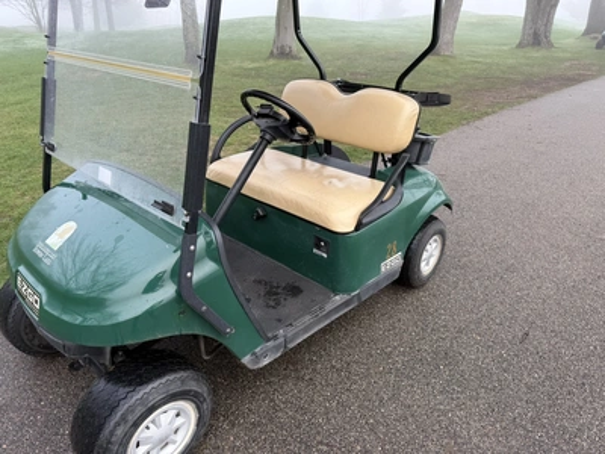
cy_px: 227
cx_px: 302
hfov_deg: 71.6
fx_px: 419
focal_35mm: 24
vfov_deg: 56.8
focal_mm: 6.76
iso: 80
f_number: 1.78
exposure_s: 1/481
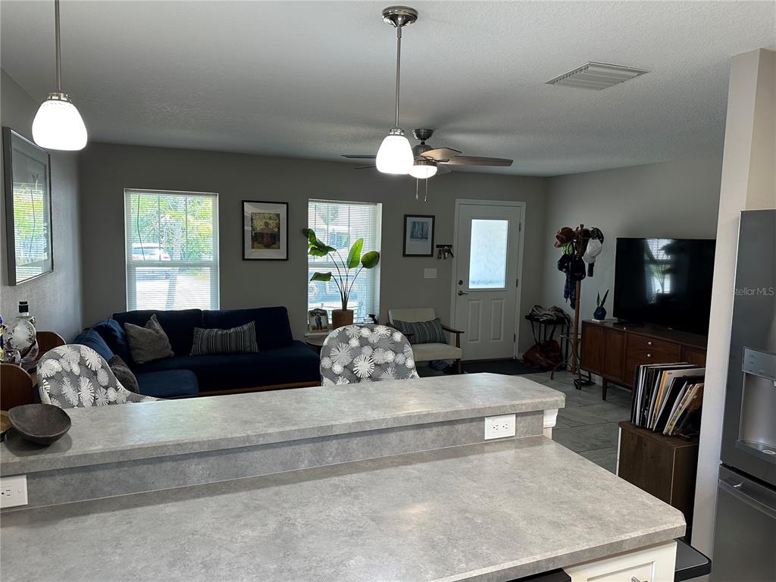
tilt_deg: -5.4
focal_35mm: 24
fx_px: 538
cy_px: 291
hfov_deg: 71.6
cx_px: 388
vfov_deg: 56.8
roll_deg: -1.4
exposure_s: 1/120
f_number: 1.78
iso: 160
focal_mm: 6.86
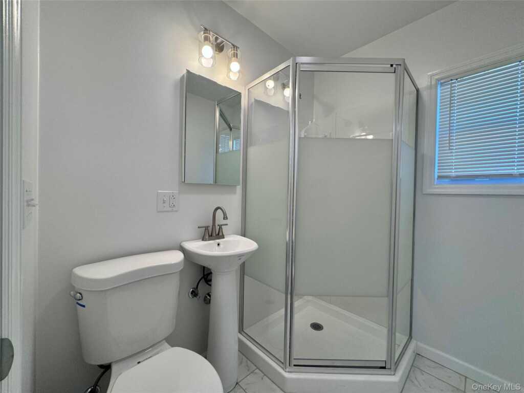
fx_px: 212
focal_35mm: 14
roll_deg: -0.5
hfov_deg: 102.1
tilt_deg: -1.0
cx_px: 262
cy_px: 196
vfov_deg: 85.7
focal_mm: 2.22
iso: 100
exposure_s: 1/120
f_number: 2.2
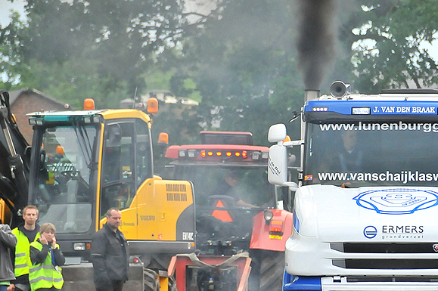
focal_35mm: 716
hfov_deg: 2.9
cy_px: 217
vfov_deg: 1.9
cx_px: 343
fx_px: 8704
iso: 1000
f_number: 5.6
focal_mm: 270
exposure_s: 1/200
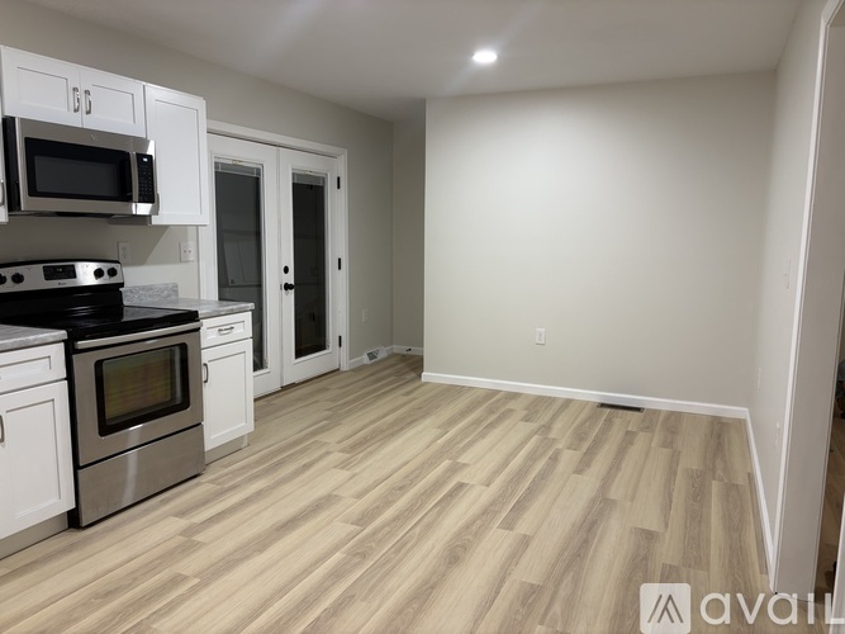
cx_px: 422
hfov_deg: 67.3
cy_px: 317
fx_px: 635
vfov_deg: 53.0
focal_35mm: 26
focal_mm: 5.96
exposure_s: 1/60
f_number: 1.6
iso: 125
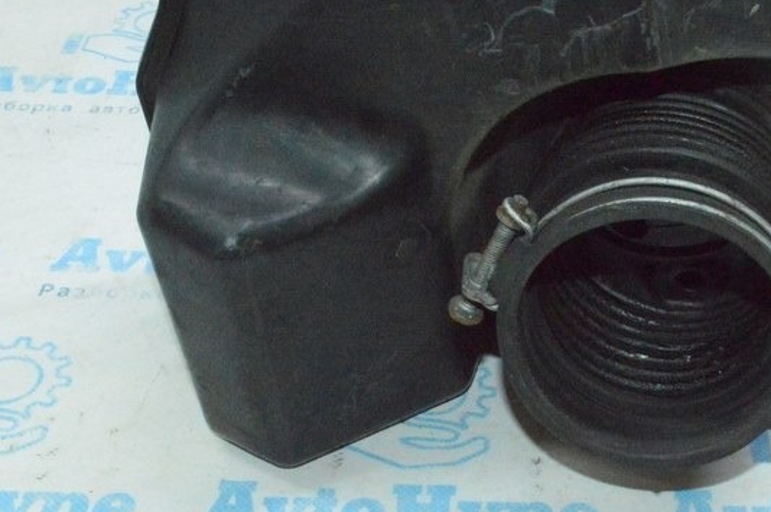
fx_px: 1476
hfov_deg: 29.0
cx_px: 543
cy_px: 181
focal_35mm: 69
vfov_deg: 19.6
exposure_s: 1/200
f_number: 16
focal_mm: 24
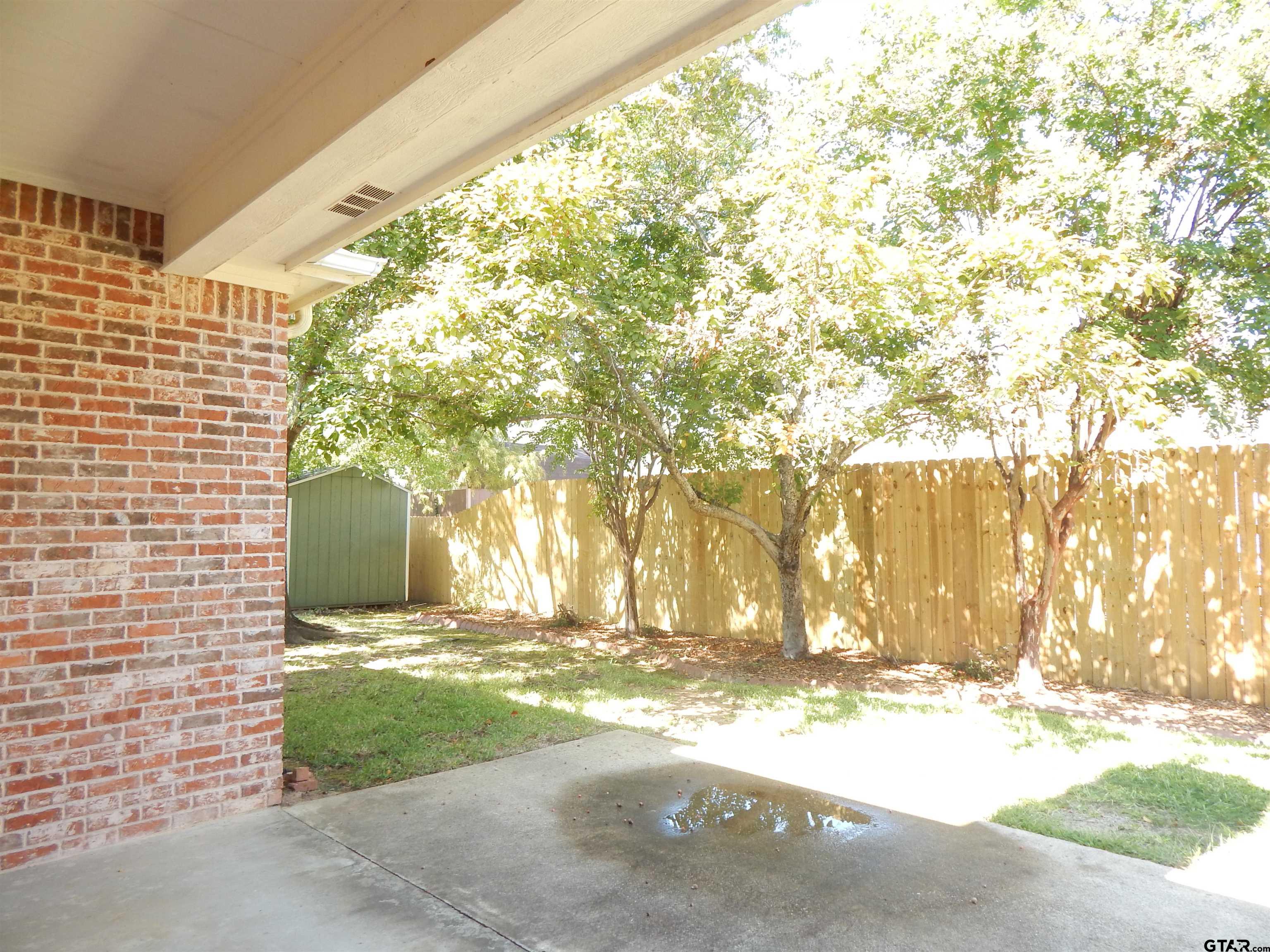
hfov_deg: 76.4
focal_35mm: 22
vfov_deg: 61.1
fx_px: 807
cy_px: 476
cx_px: 635
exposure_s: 1/80
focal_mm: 4
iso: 125
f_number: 3
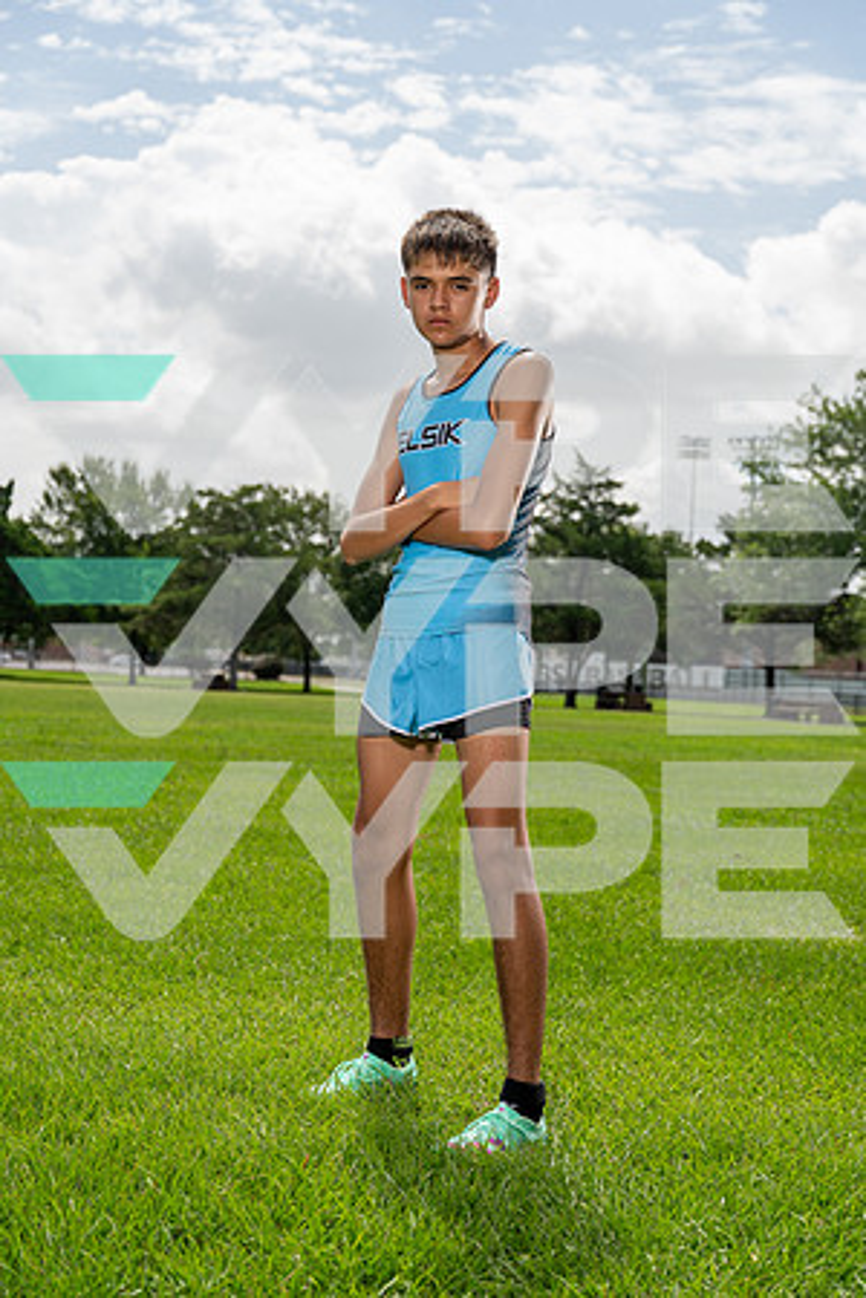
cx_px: 433
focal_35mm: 50
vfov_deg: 39.6
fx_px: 1804
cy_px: 649
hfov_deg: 27.0
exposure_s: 1/1600
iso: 250
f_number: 4
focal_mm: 50
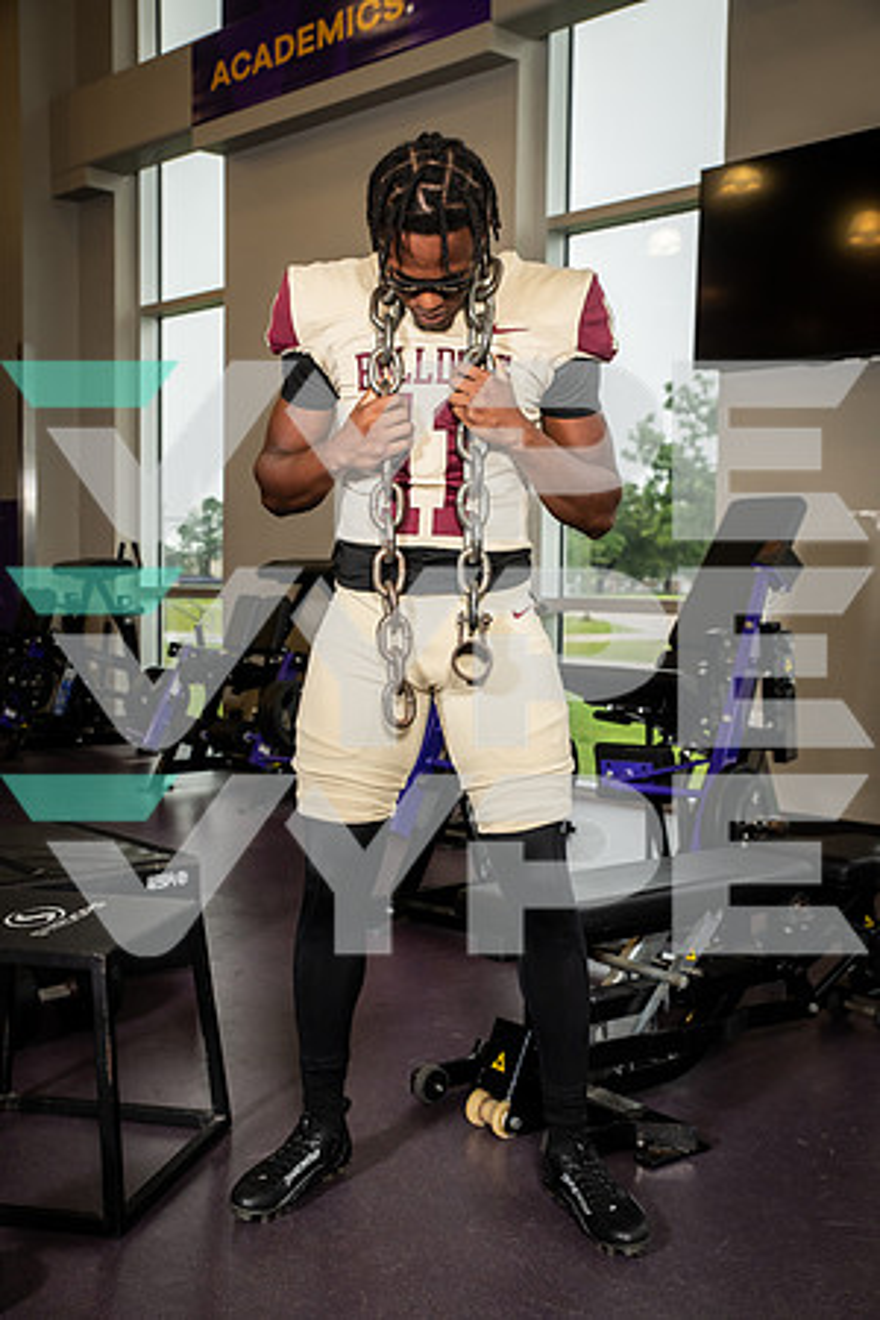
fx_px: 1467
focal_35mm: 40
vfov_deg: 48.5
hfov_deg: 33.4
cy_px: 660
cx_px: 440
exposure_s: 1/250
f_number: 5.6
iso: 500
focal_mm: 40
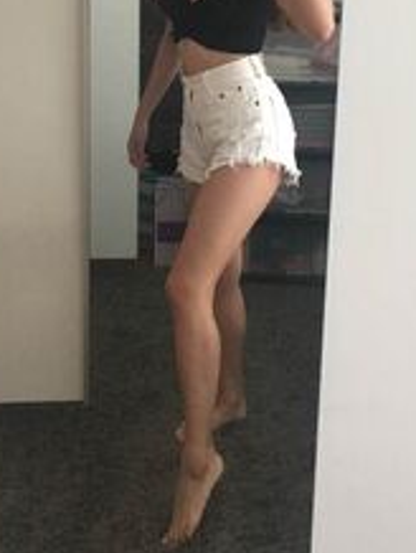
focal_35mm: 62
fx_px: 992
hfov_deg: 23.7
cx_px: 244
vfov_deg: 30.2
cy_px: 90
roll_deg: -1.4
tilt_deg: -13.1
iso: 125
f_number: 2.2
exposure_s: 1/33
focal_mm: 4.15
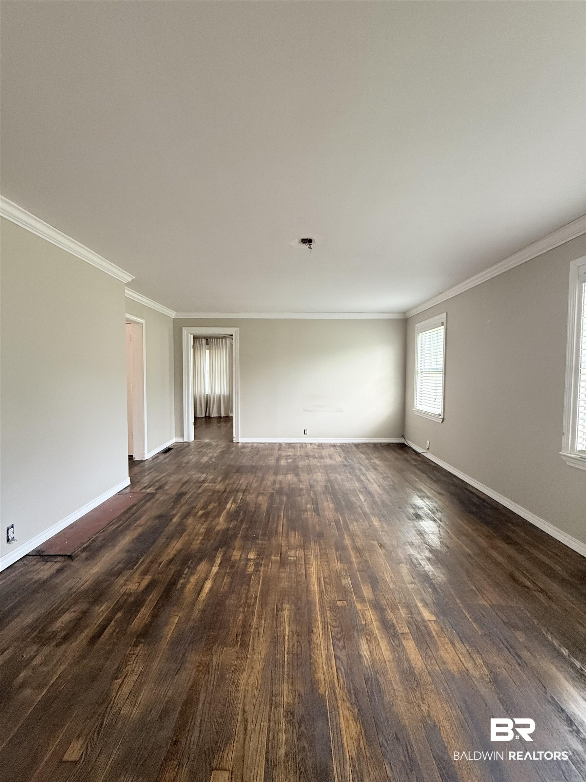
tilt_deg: -3.1
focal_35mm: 14
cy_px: 391
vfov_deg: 102.1
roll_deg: -0.3
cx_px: 293
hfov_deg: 85.7
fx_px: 316
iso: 320
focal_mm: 2.22
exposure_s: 1/99
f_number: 2.2
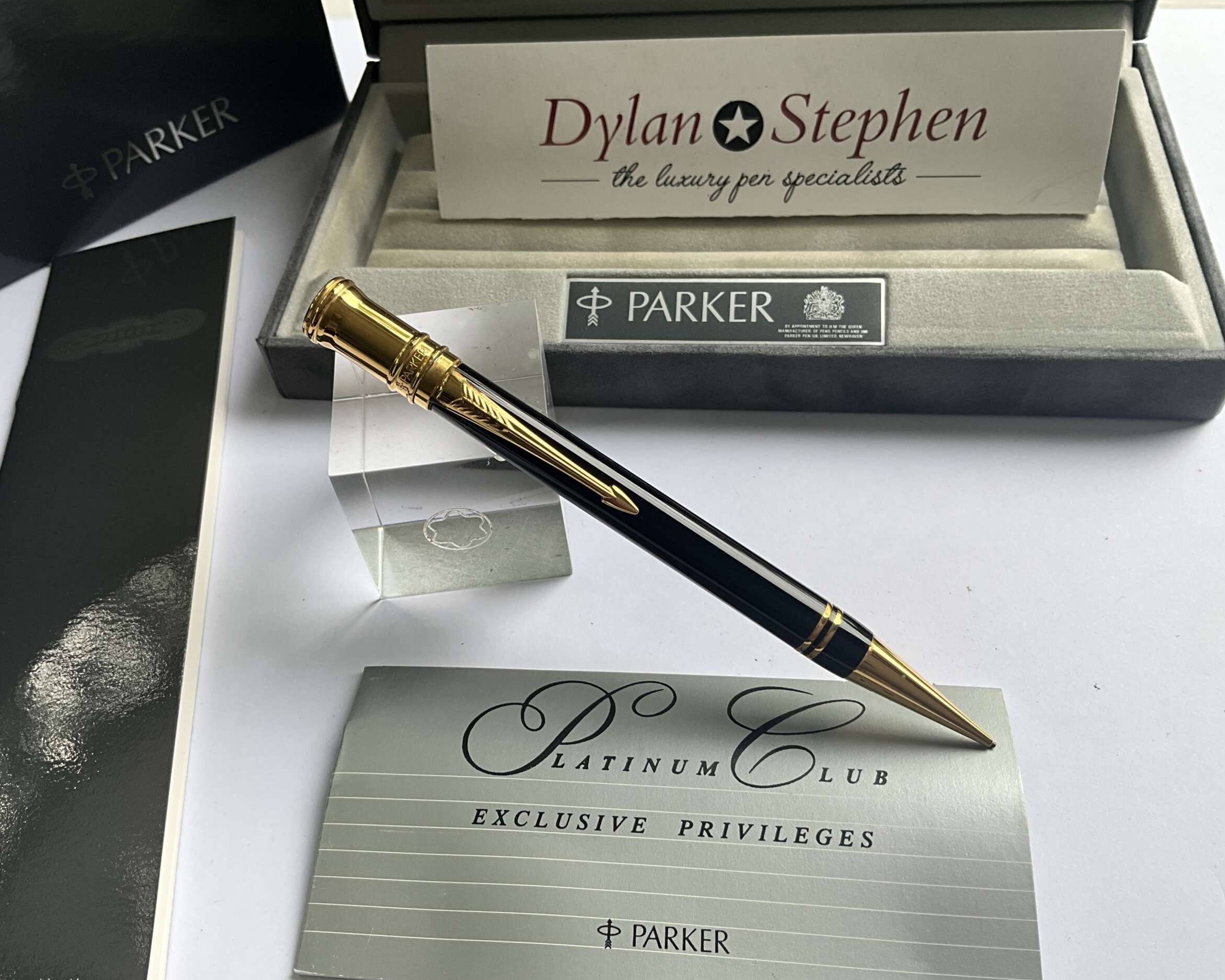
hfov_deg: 57.1
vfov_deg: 47.1
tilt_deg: -52.2
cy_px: 492
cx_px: 561
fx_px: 1124
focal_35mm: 31
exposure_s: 1/122
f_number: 1.8
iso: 25
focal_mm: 3
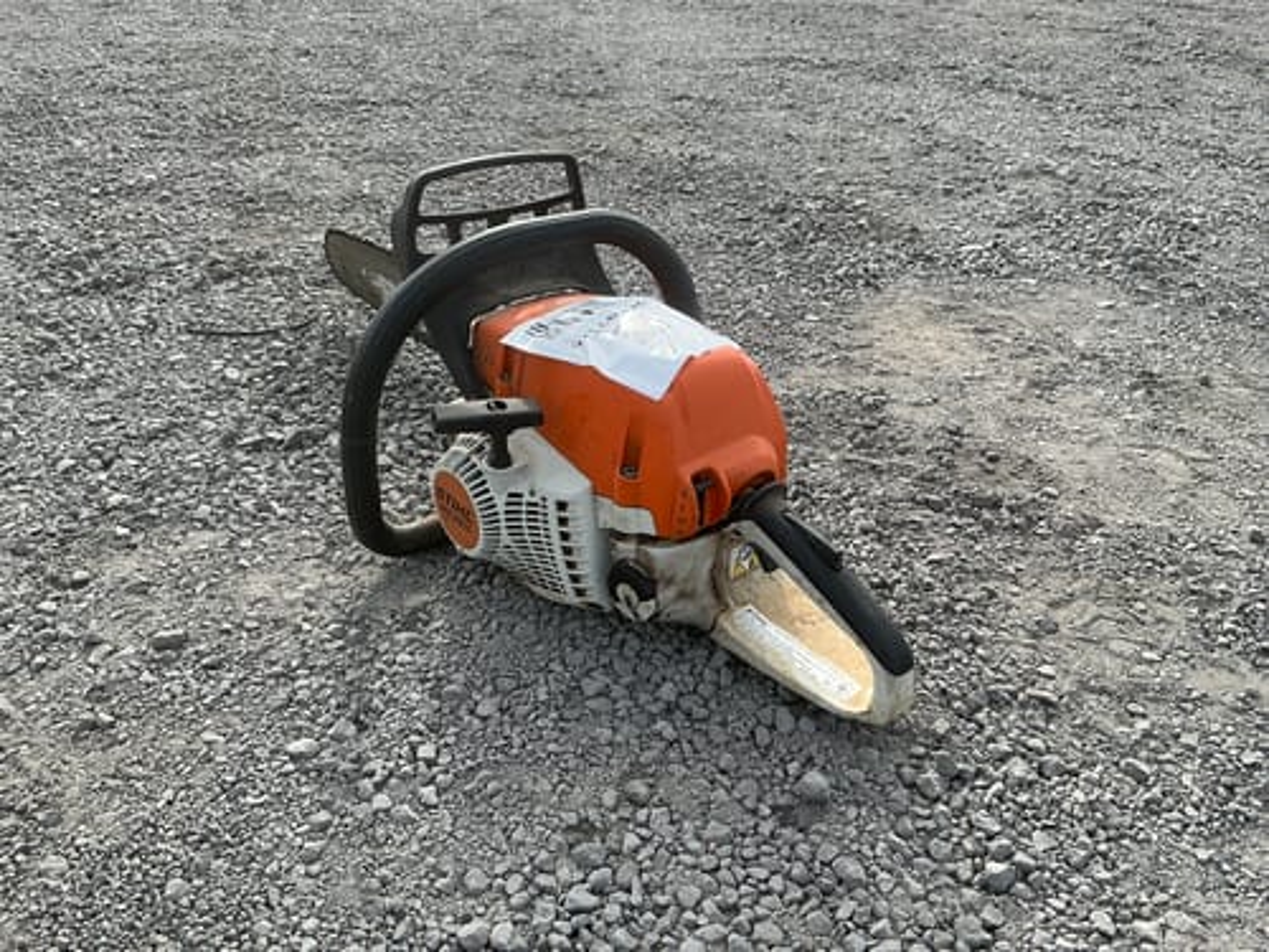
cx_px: 634
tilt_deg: -31.8
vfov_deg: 49.7
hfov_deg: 63.4
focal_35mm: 28
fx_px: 1026
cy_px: 476
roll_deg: -0.3
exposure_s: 1/944
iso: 25
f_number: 1.8
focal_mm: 3
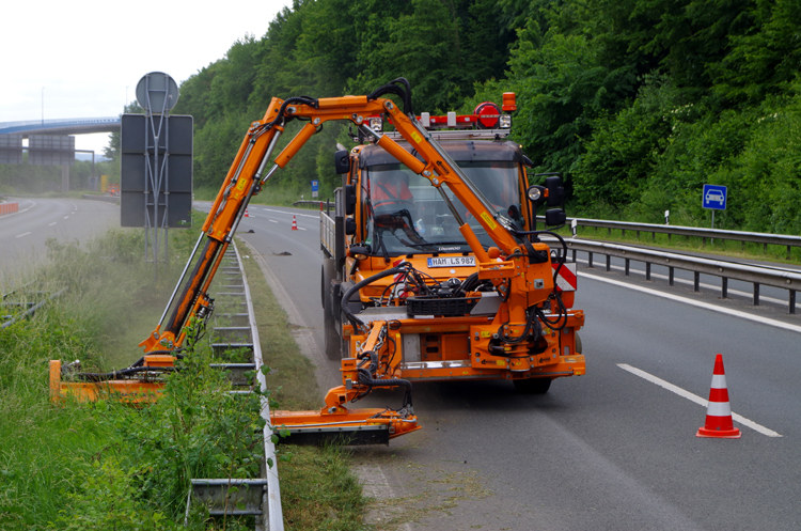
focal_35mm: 75
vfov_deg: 18.1
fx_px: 1666
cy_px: 266
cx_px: 400
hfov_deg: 27.0
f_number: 11
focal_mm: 50
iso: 200
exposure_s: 1/100
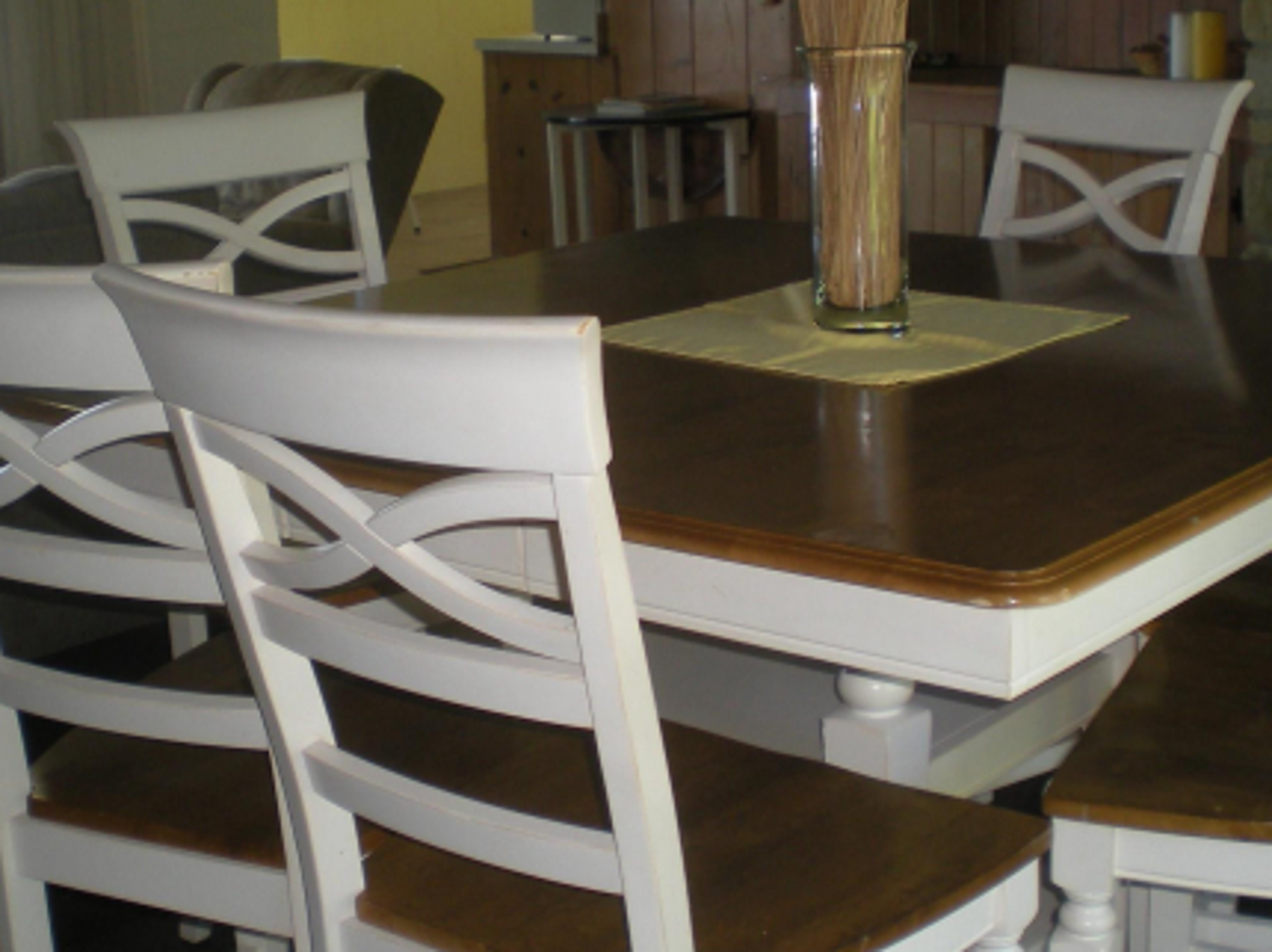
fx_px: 2167
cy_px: 340
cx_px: 632
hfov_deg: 32.7
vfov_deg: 24.7
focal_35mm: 59
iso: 86
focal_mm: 6.3
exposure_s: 1/30
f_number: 3.1
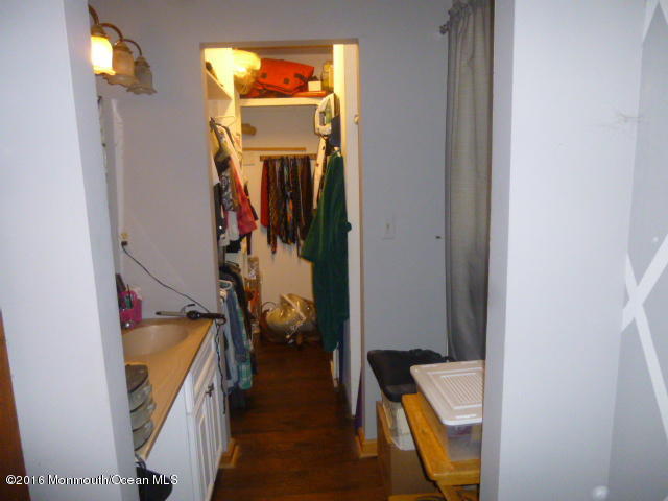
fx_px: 482
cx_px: 334
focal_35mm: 25
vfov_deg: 54.9
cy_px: 250
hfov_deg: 69.4
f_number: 3.1
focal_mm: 4.5
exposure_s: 1/60
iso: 400
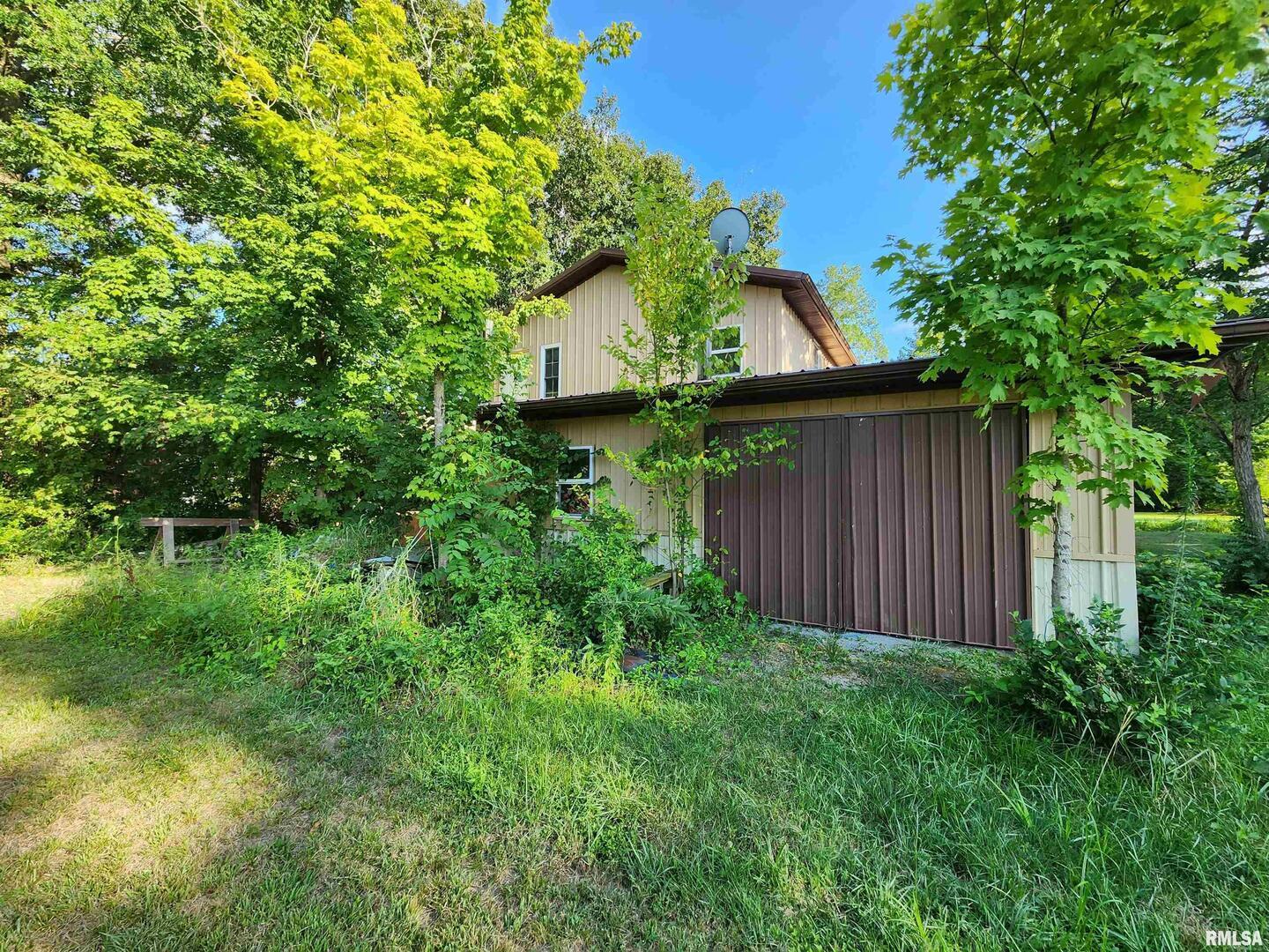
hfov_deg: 106.2
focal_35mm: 13
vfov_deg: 89.9
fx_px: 477
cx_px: 634
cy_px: 476
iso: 50
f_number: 2.2
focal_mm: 2.2
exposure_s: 1/353
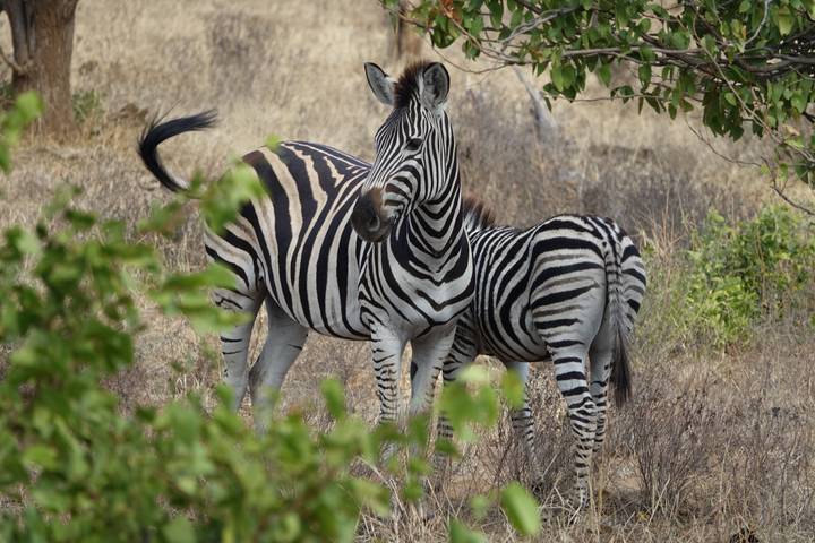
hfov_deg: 4.6
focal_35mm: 447
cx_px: 408
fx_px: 10119
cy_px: 272
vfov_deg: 3.1
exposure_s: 1/250
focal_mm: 163.85
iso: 100
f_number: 4
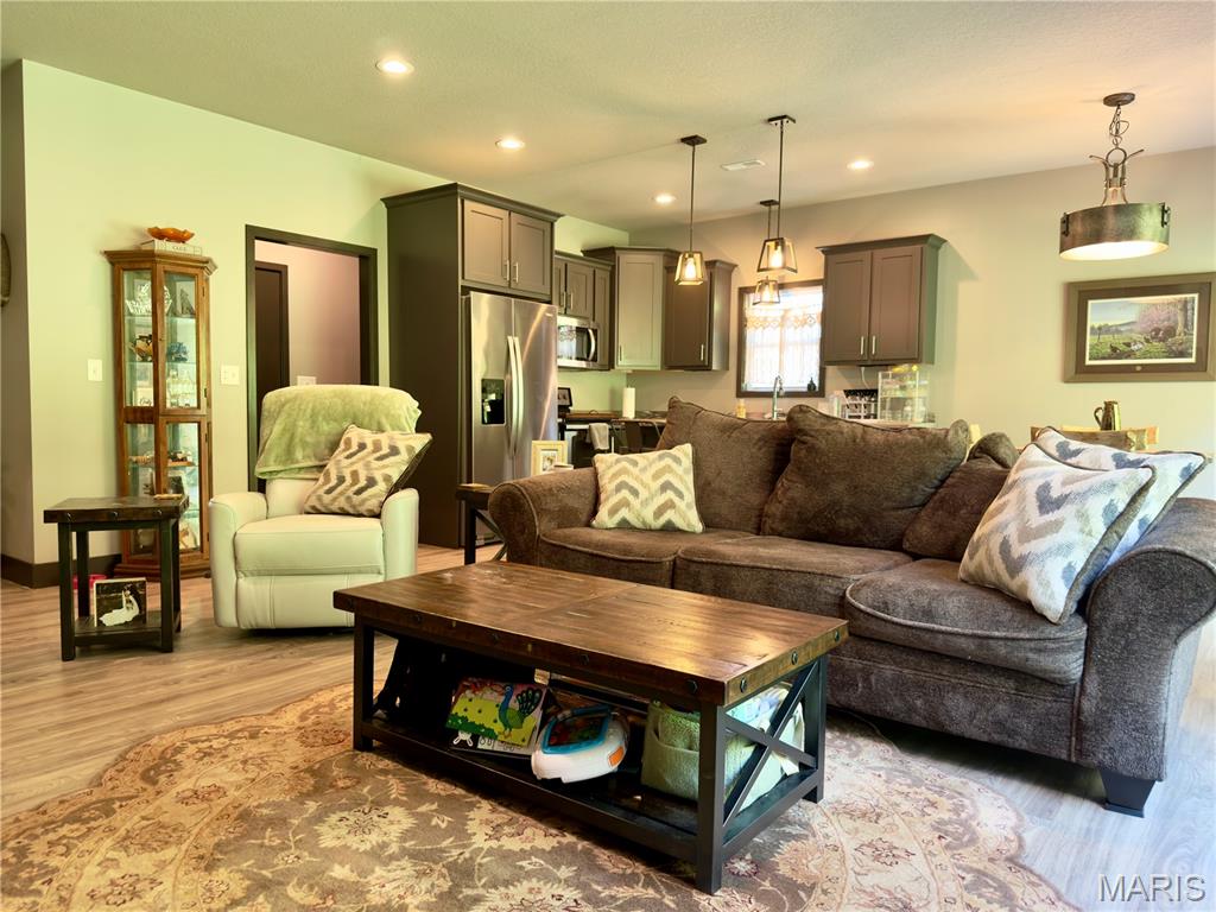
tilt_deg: -3.3
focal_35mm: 24
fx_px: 843
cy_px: 456
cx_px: 608
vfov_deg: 56.8
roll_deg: -0.2
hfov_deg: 71.6
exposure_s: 1/60
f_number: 1.78
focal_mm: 6.76
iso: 250
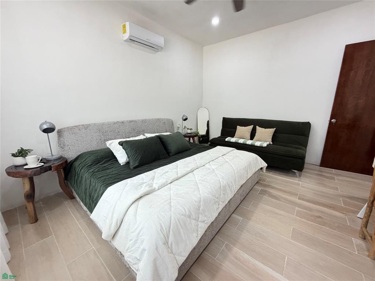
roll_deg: +0.3
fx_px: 152
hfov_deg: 102.1
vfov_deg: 85.7
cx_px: 188
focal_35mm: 14
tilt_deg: -14.6
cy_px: 140
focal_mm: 2.22
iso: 320
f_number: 2.2
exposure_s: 1/90
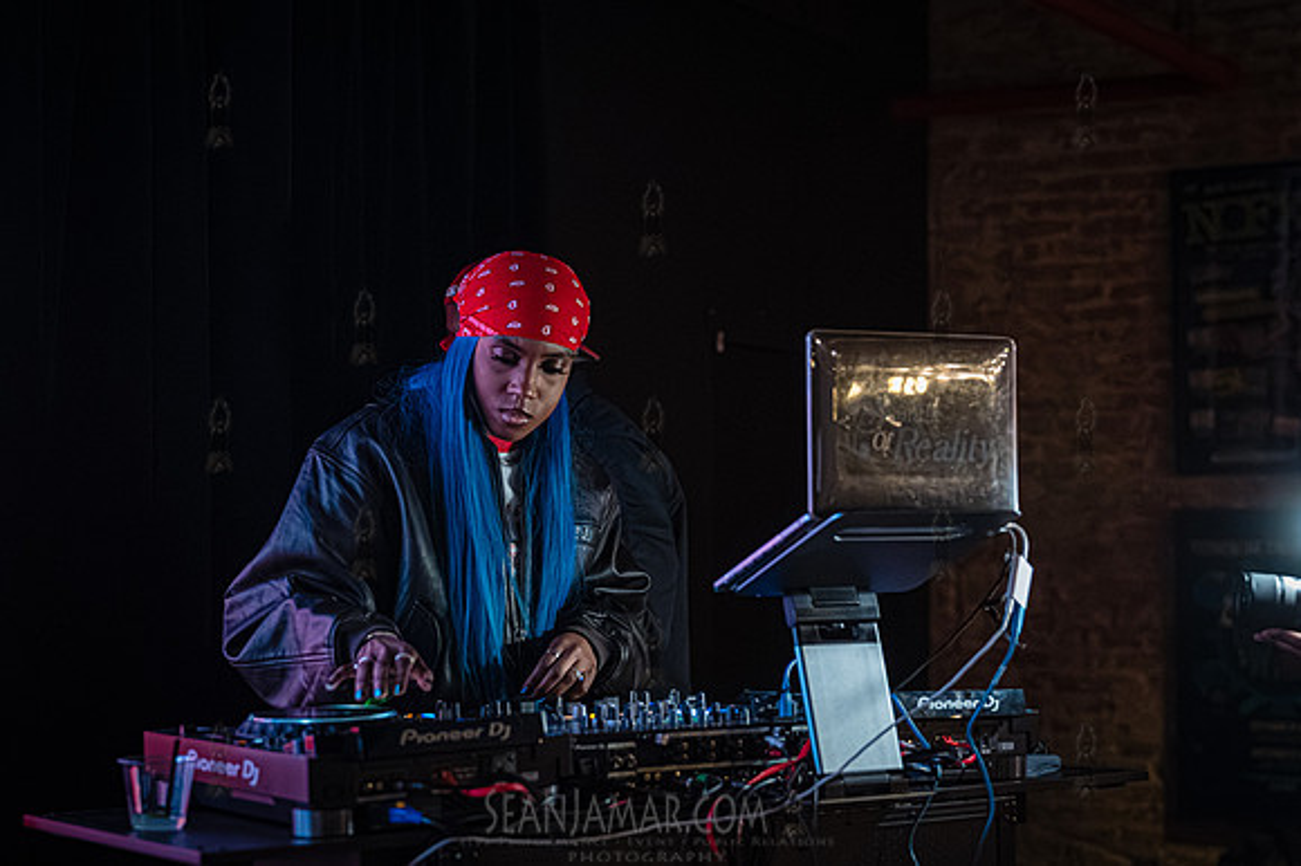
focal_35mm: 66
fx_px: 2384
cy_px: 434
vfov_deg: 20.6
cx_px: 668
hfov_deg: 30.5
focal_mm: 63
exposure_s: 1/320
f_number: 2.8
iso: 16000
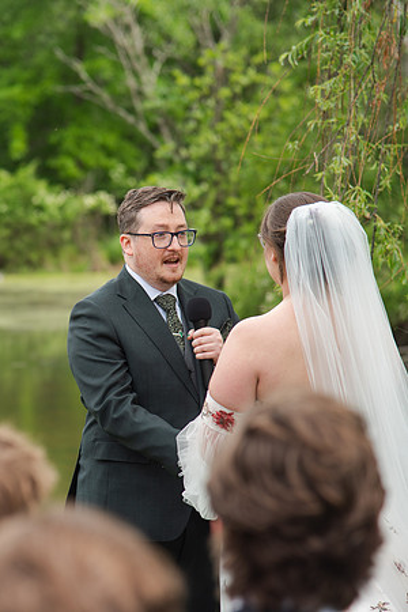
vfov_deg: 11.4
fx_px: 3057
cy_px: 306
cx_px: 92
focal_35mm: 180
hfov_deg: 7.6
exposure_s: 1/400
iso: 100
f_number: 4
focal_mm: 120
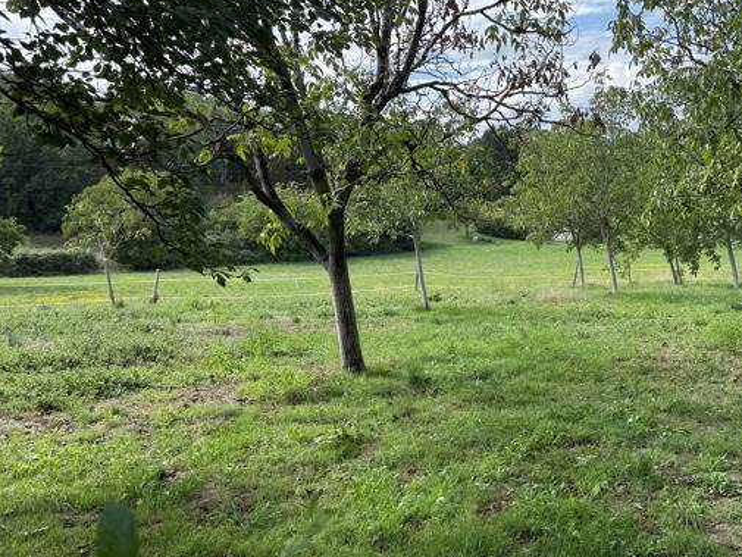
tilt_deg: -4.8
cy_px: 257
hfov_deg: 47.2
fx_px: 815
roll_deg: +2.5
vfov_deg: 37.7
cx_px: 552
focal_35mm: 38
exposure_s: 1/1311
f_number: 1.78
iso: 80
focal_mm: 6.76
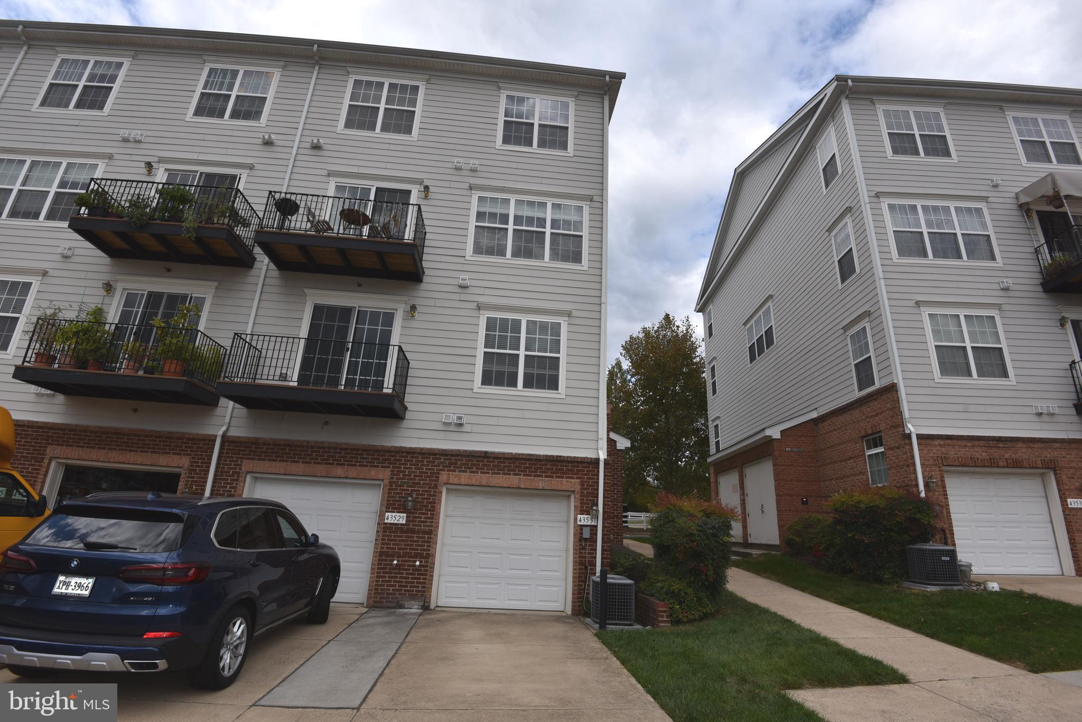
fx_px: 481
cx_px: 541
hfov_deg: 96.7
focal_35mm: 16
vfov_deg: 73.8
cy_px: 361
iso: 100
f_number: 9
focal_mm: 16
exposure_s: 1/200
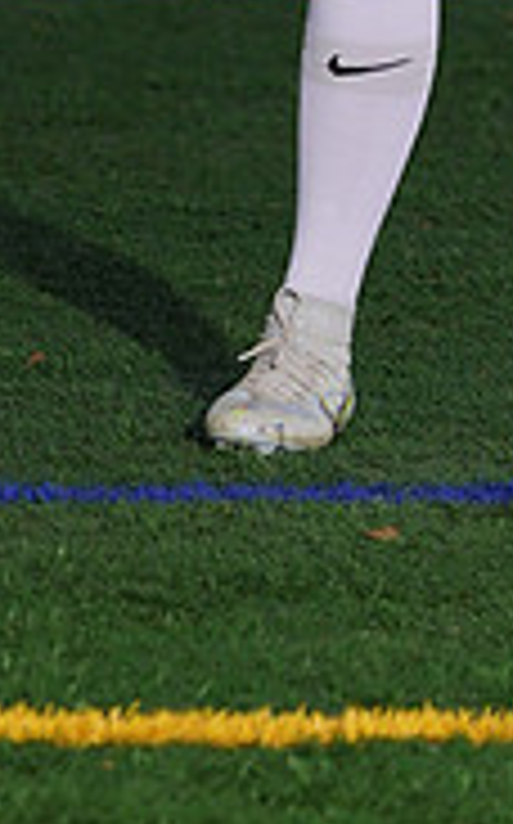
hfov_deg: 1.6
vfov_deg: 2.6
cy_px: -410
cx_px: 182
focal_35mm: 807
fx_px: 18095
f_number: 5.6
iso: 320
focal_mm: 250
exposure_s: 1/200
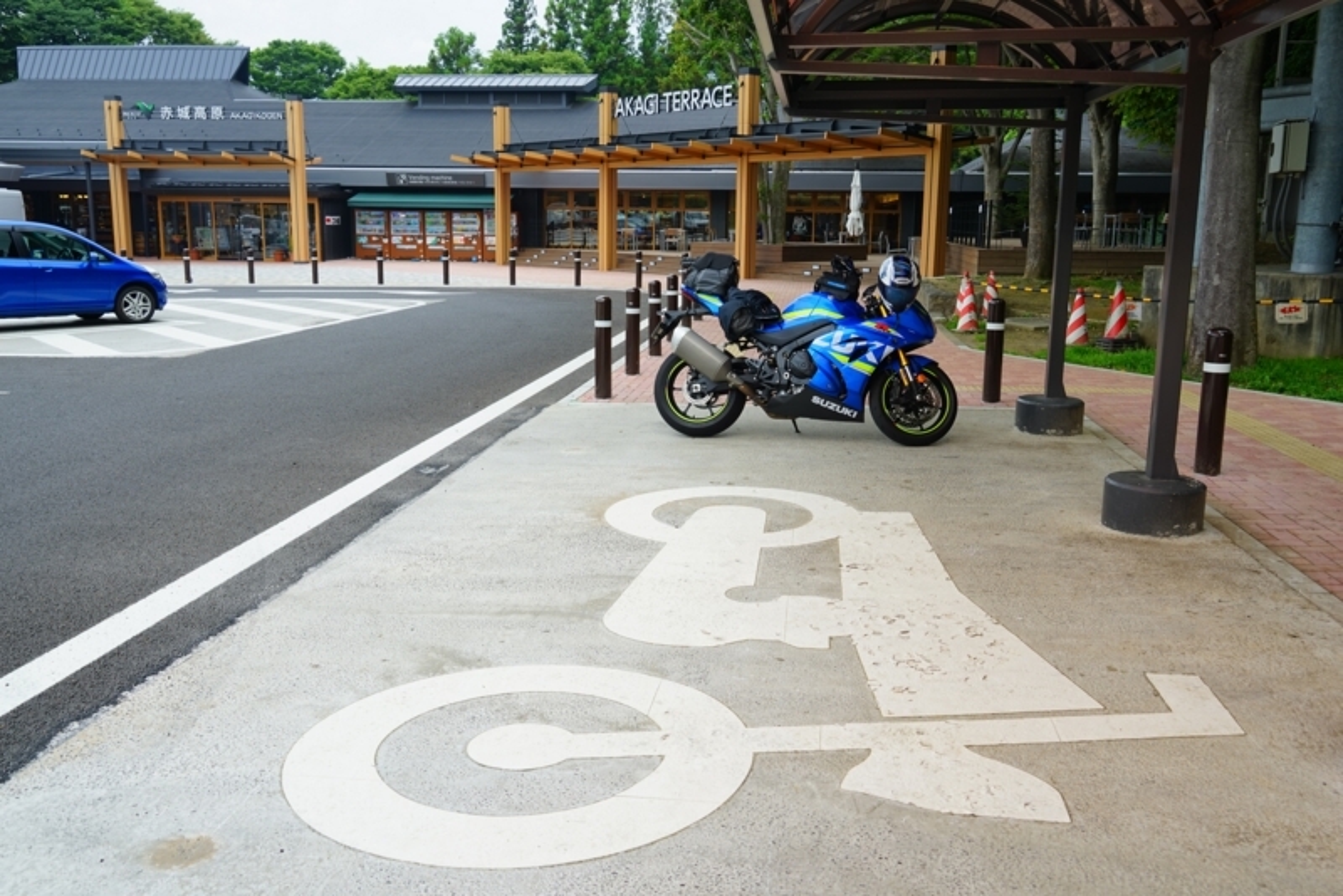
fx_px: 1157
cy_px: 448
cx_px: 672
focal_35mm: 31
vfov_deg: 42.4
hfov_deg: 60.3
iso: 100
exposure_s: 1/90
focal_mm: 31
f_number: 8
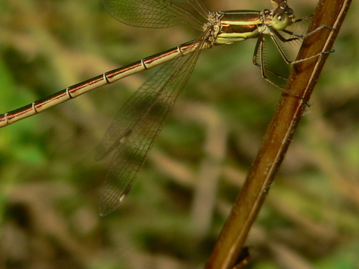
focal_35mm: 186
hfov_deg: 10.6
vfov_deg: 8.0
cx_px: 126
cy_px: 80
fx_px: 1928
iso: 80
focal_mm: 17.4
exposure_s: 1/1000
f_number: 4
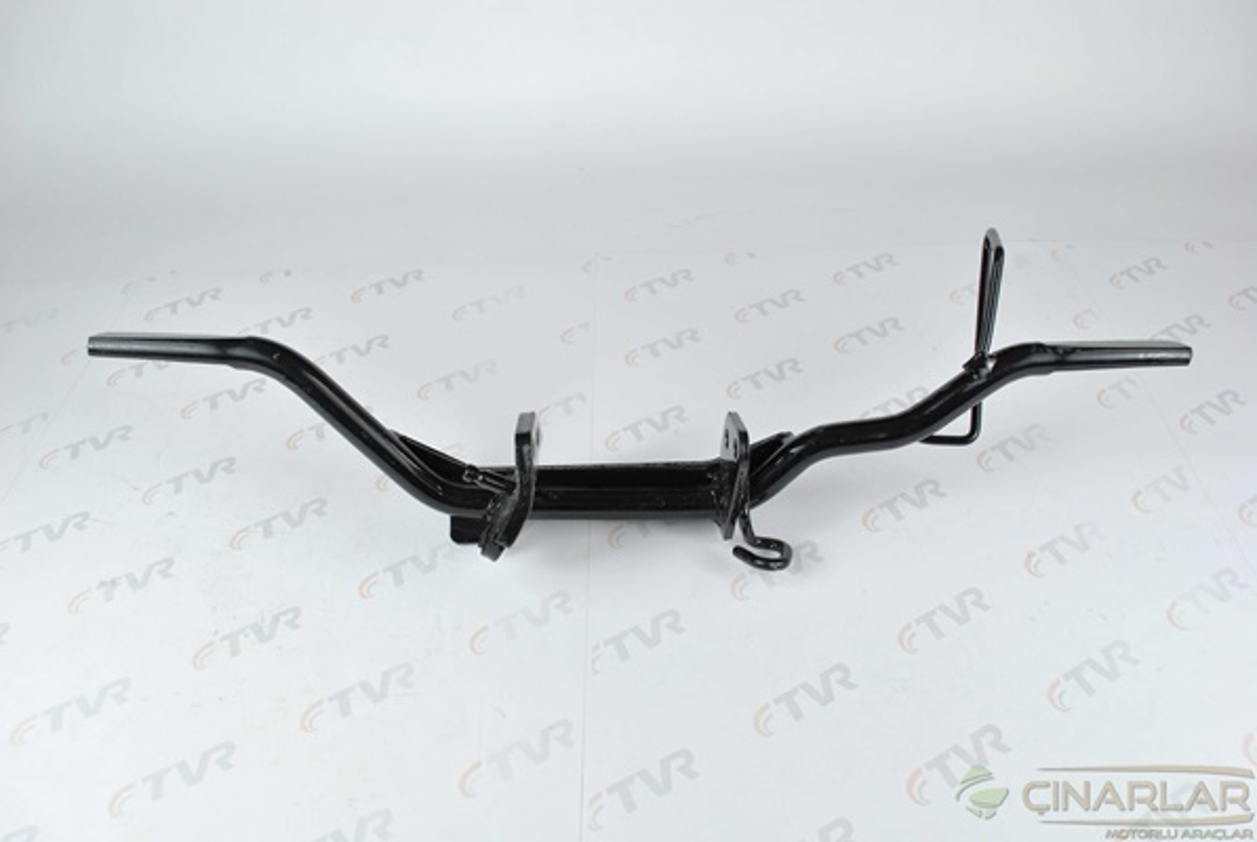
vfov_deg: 43.7
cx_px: 628
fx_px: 1049
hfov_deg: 61.9
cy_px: 421
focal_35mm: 30
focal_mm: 20
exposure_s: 1/25
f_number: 6.3
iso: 200
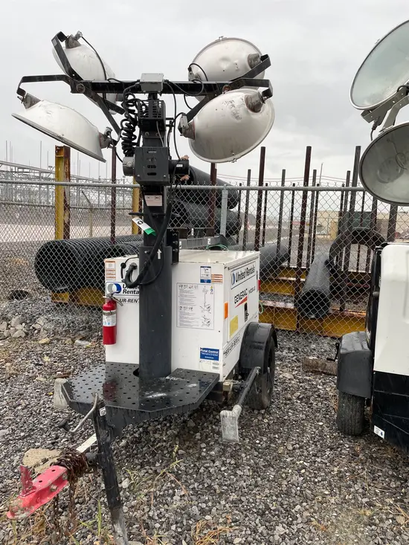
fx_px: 409
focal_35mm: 26
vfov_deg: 67.3
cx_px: 204
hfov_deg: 53.1
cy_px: 272
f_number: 1.6
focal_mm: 4.2
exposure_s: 1/167
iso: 32
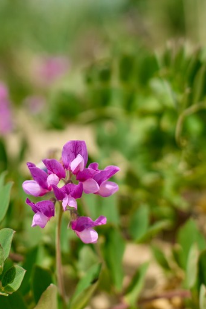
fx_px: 644
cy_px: 89
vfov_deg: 26.8
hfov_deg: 18.1
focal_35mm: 75
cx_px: 65
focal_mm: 40
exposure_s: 1/4000
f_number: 2.8
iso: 100
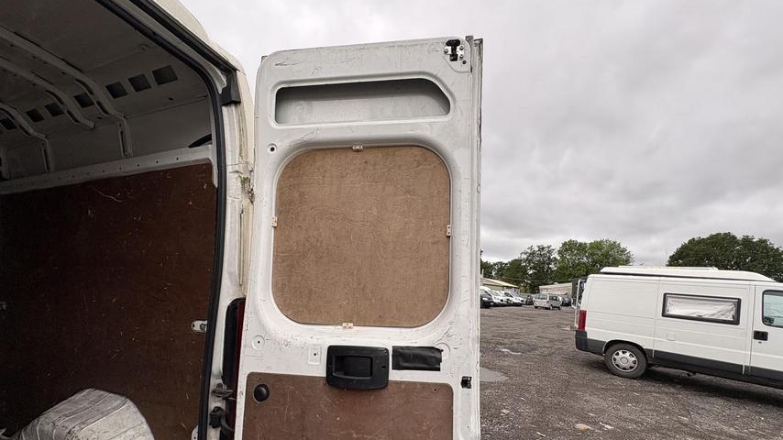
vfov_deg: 66.1
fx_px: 332
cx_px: 389
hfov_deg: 99.4
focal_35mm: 16
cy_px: 274
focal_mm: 2.22
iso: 50
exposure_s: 1/932
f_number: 2.2
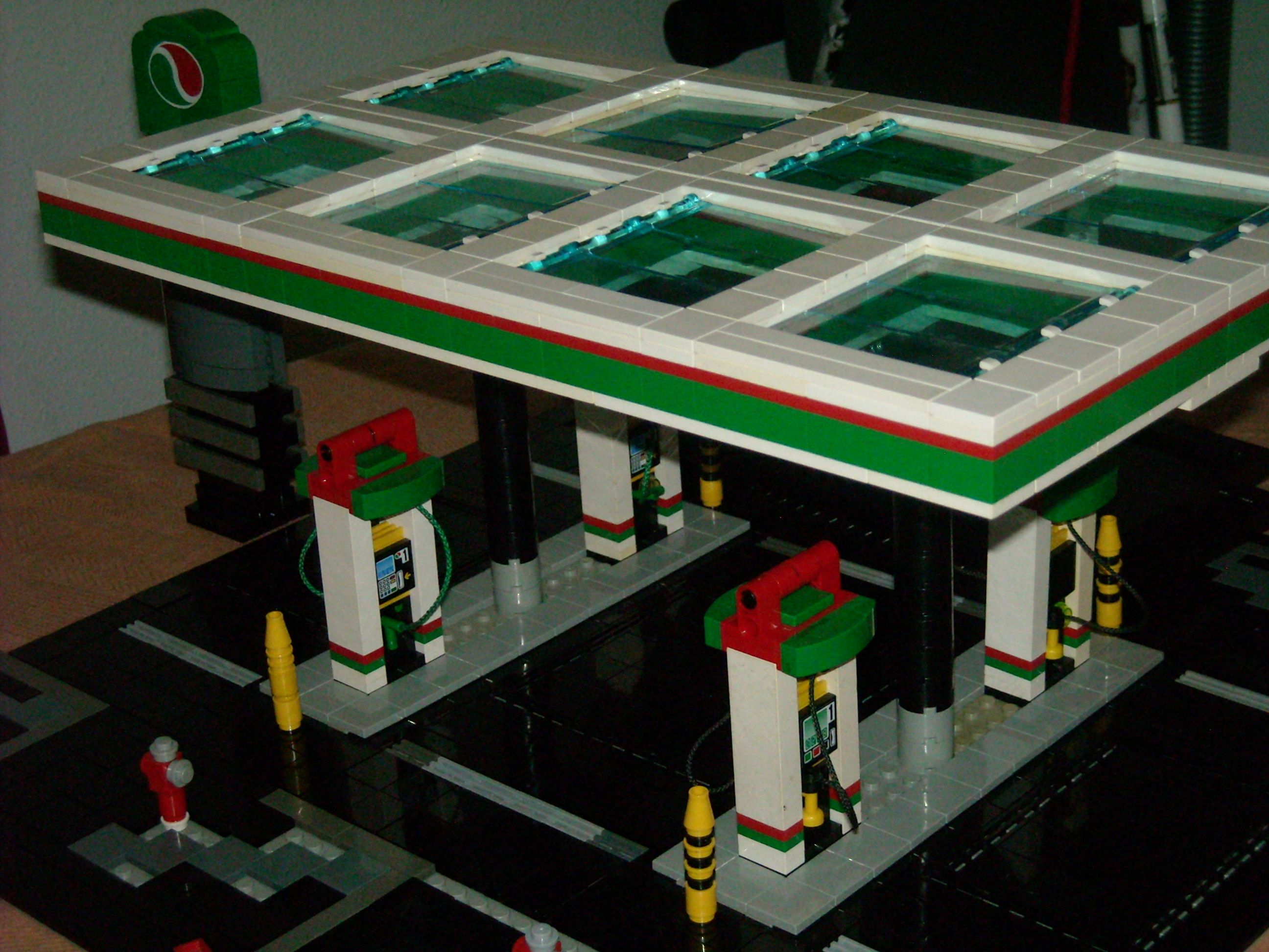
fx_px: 2493
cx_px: 634
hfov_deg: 28.6
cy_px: 476
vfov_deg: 21.6
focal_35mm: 68
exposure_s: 1/125
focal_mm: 11.02
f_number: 3.7
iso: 800
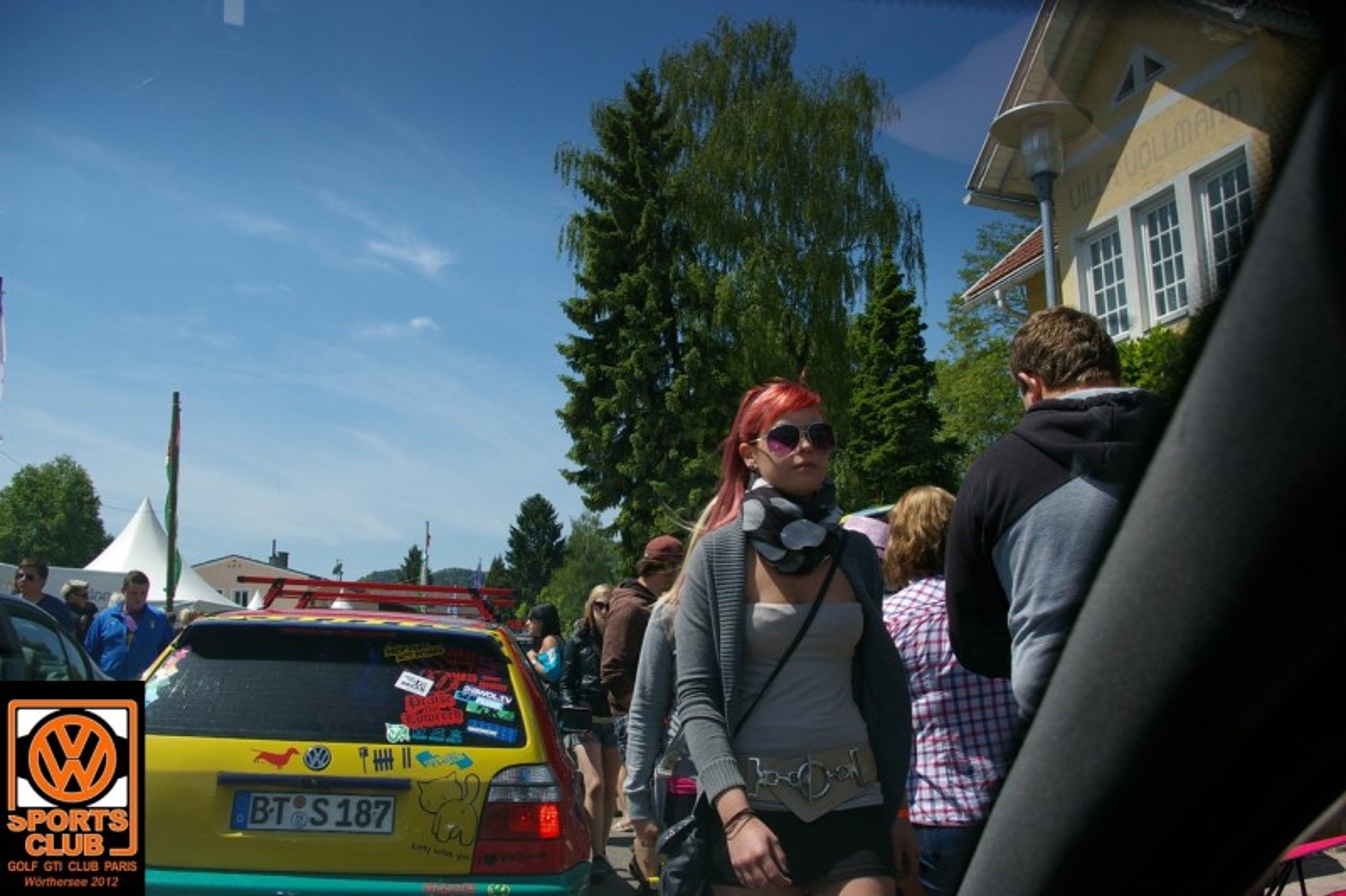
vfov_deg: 41.7
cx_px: 673
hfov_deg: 59.5
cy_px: 448
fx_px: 1177
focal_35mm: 32
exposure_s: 1/350
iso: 200
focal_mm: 21
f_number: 8
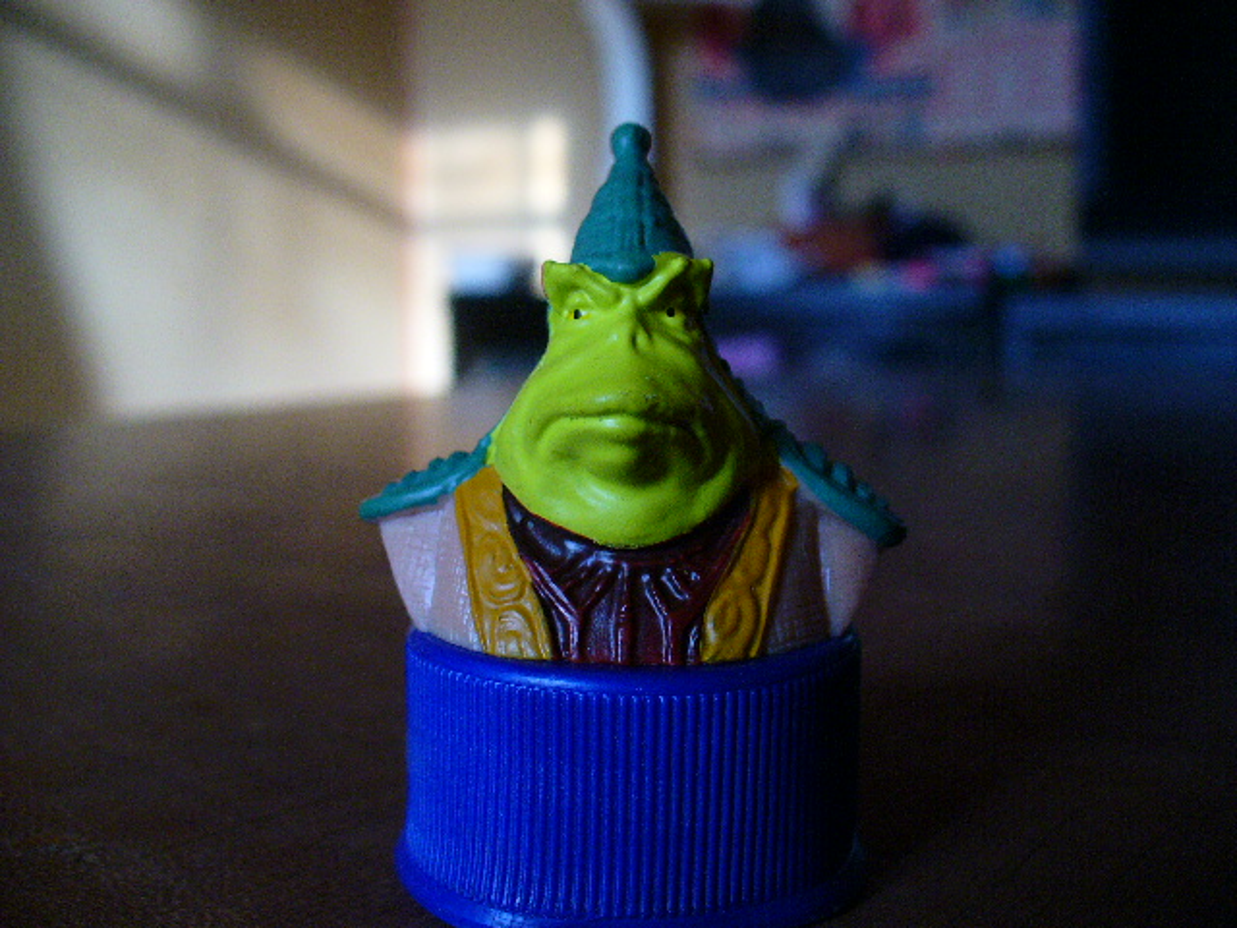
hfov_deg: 50.1
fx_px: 1322
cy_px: 464
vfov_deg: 38.7
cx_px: 618
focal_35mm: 37
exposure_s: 1/50
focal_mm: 6.1
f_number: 2.8
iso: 150
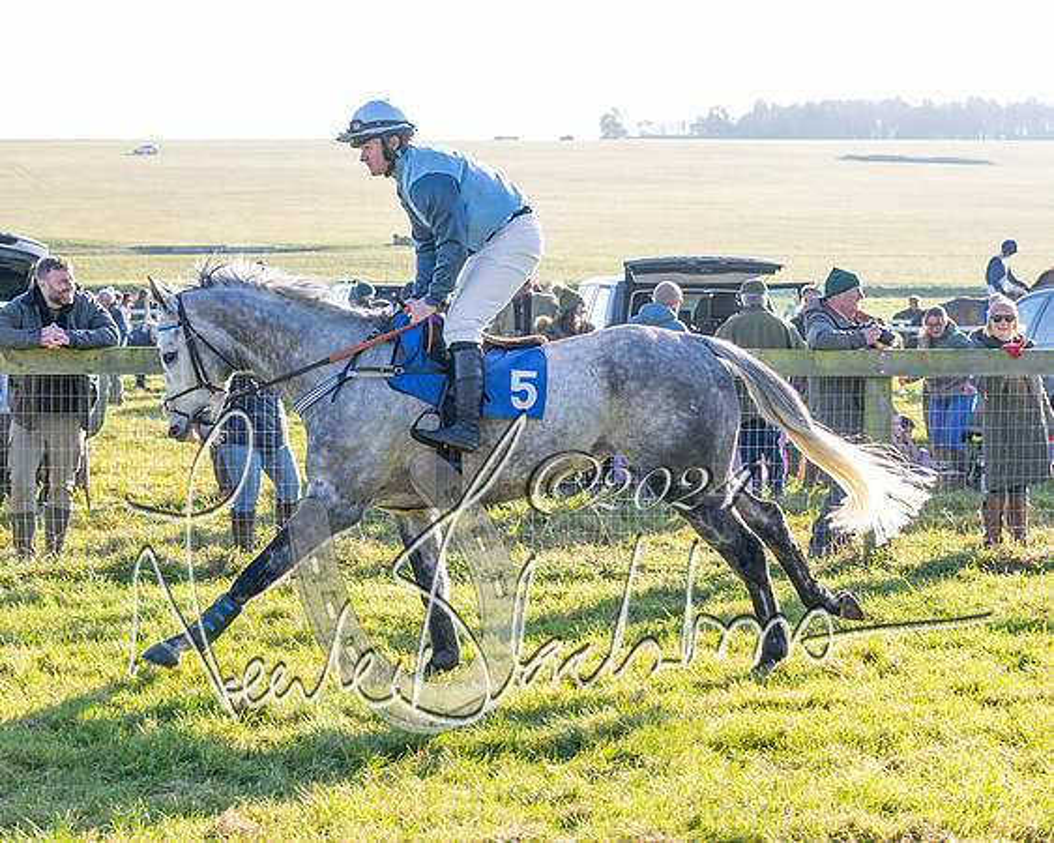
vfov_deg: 19.7
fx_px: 2424
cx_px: 551
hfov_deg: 24.5
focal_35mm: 78
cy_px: 422
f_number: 4
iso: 640
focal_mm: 46
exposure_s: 1/1000
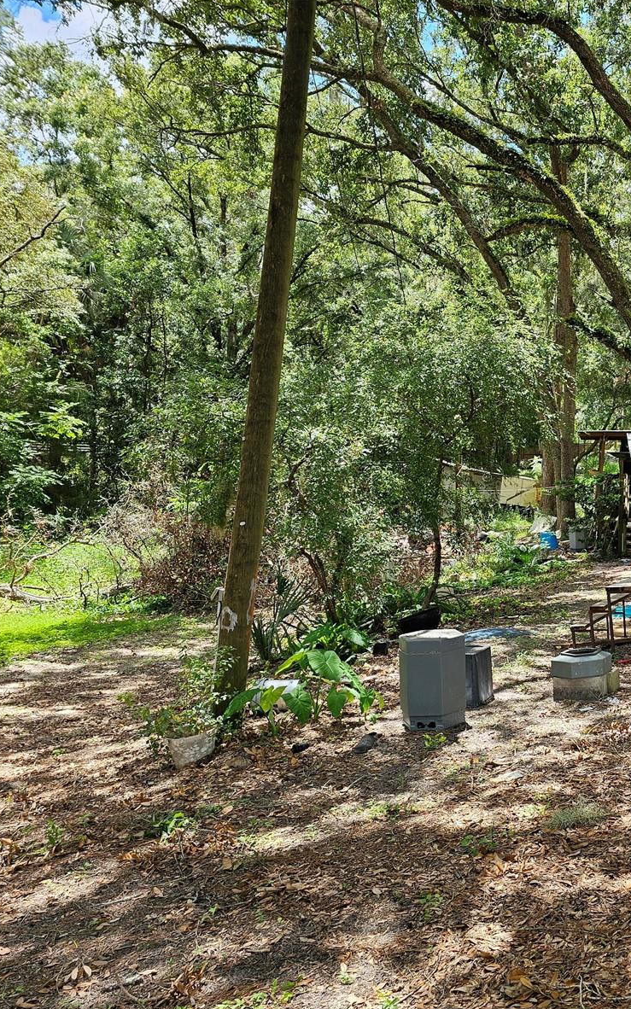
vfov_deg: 58.1
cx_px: 657
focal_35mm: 33
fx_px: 908
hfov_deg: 34.3
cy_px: 508
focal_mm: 6.3
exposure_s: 1/120
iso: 12
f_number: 1.7
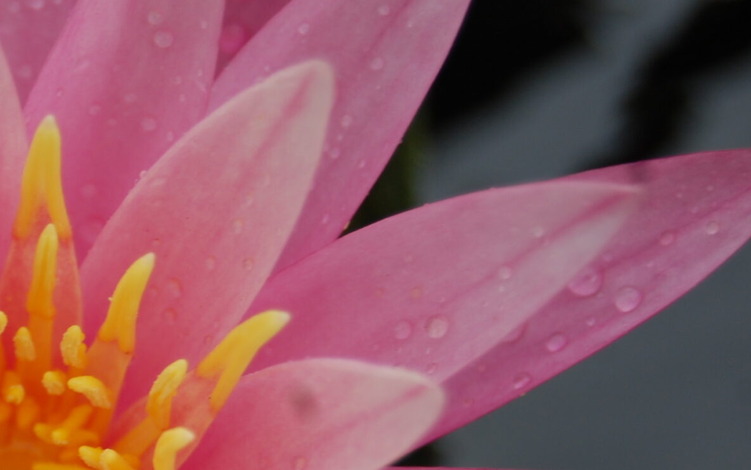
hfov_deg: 12.5
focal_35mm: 165
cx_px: -35
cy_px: 493
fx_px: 3378
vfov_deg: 7.9
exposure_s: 1/160
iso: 200
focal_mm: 50
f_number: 6.3
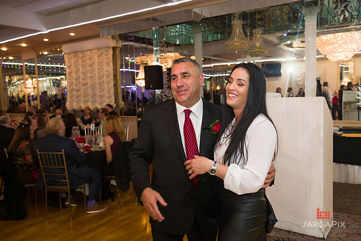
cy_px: 120
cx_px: 180
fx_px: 321
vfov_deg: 41.1
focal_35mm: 32
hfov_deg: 58.7
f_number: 4
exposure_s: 1/125
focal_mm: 32
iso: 1000
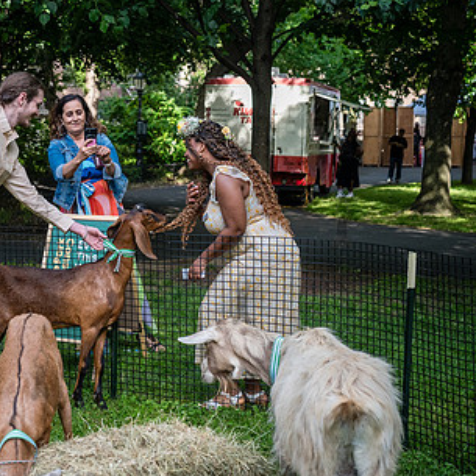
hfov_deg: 23.9
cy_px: 222
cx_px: 39
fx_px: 1089
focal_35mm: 70
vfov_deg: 24.7
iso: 1600
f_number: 4
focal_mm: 43
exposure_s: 1/1600
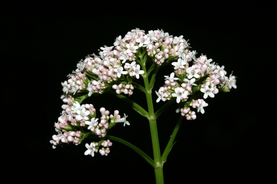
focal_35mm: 105
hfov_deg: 19.5
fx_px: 807
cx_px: 138
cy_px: 92
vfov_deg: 13.0
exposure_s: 1/125
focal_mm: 70
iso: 100
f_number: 18
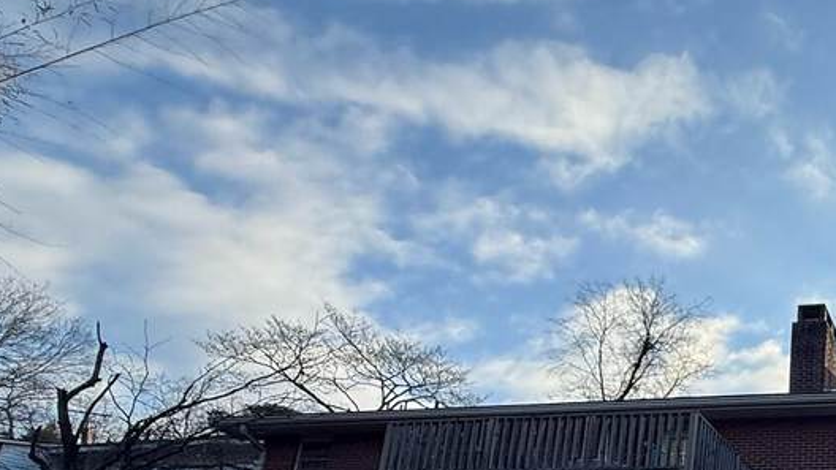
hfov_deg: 44.0
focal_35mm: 37
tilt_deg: +14.1
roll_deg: -1.9
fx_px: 820
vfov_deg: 29.2
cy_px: 506
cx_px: 879
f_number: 2.2
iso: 50
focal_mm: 2.22
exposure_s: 1/876
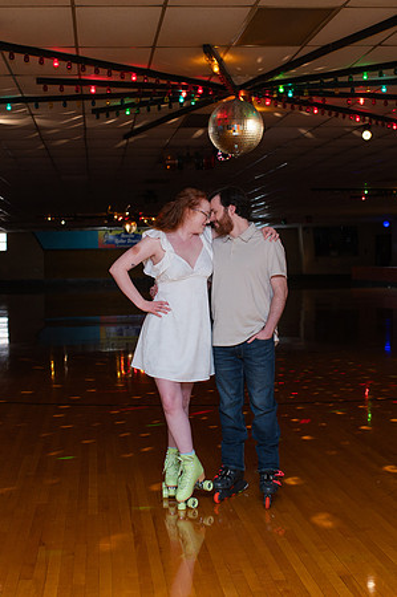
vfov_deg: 34.5
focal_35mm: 58
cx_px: 193
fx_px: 962
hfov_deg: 23.3
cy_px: 275
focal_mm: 35
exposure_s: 1/200
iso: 1000
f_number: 3.2
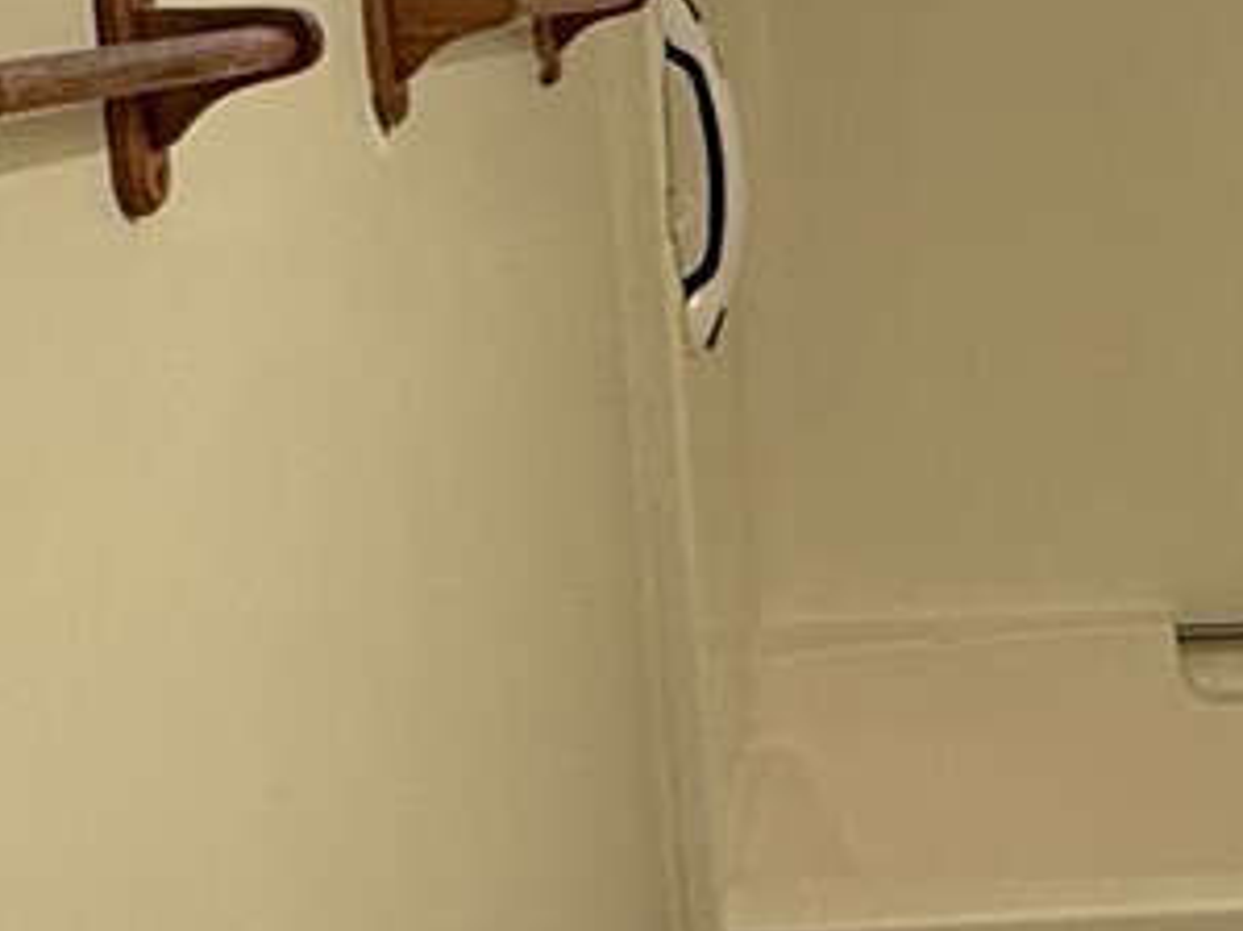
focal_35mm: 75
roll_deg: +2.1
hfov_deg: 24.5
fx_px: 2692
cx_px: 1326
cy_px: 411
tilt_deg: -11.4
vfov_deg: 19.6
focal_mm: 2.22
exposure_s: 1/120
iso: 250
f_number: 2.2
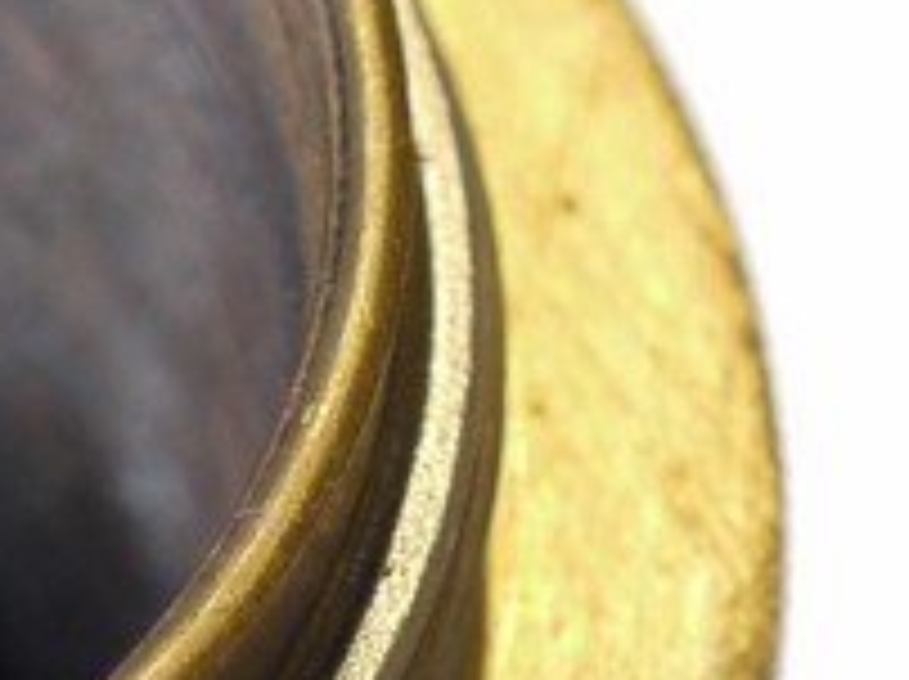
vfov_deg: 4.1
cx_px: -778
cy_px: 1063
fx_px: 9364
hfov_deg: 5.5
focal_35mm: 357
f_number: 6.3
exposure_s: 1/30
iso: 400
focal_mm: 30
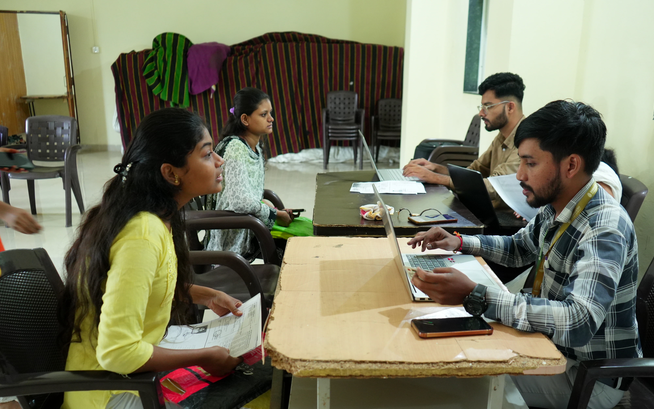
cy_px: 248
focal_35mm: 34
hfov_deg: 56.6
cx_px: 355
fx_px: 606
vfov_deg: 37.1
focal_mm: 29
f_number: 3.5
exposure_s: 1/50
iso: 2000
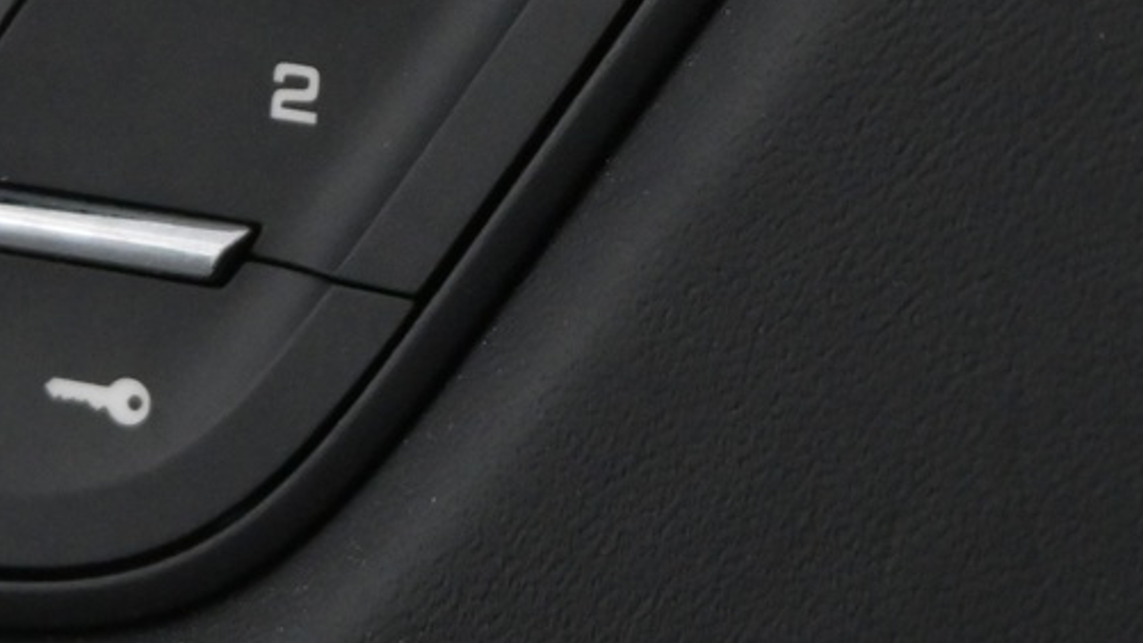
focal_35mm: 140
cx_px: 404
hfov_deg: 15.3
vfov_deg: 8.6
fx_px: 4239
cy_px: -166
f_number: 5
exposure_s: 1/100
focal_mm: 27.5
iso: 2500
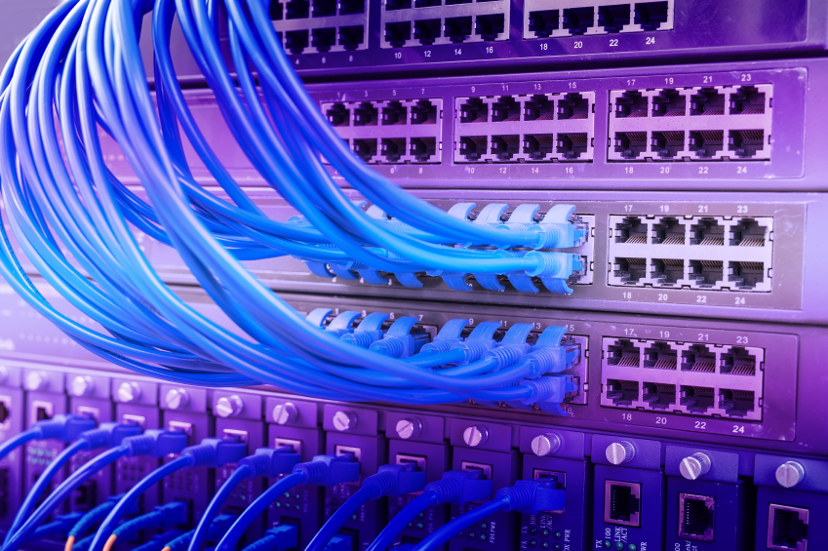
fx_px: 1149
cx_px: 414
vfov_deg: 27.0
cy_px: 276
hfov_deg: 39.6
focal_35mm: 50
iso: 64
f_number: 6.3
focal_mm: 50
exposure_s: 1/250
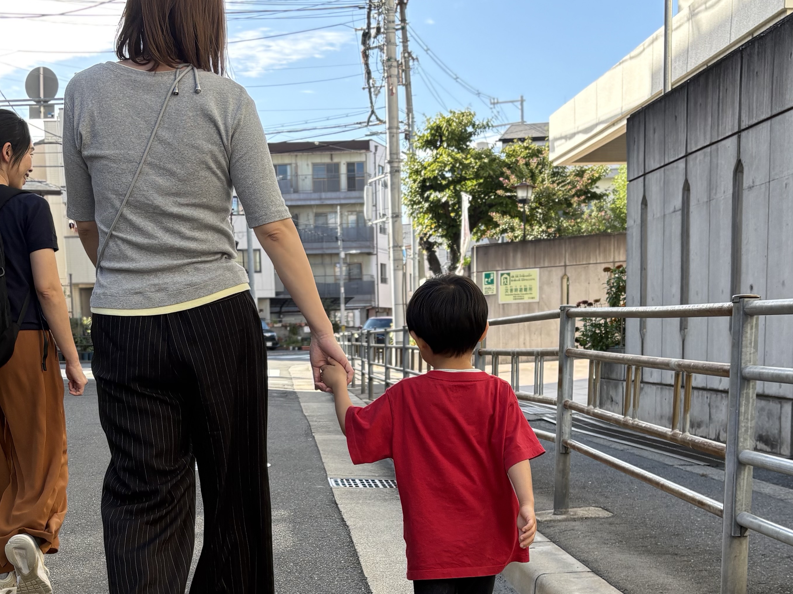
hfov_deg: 34.9
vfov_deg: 25.4
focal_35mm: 55
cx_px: 349
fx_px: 1260
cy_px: 575
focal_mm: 5.96
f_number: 1.6
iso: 50
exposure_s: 1/519
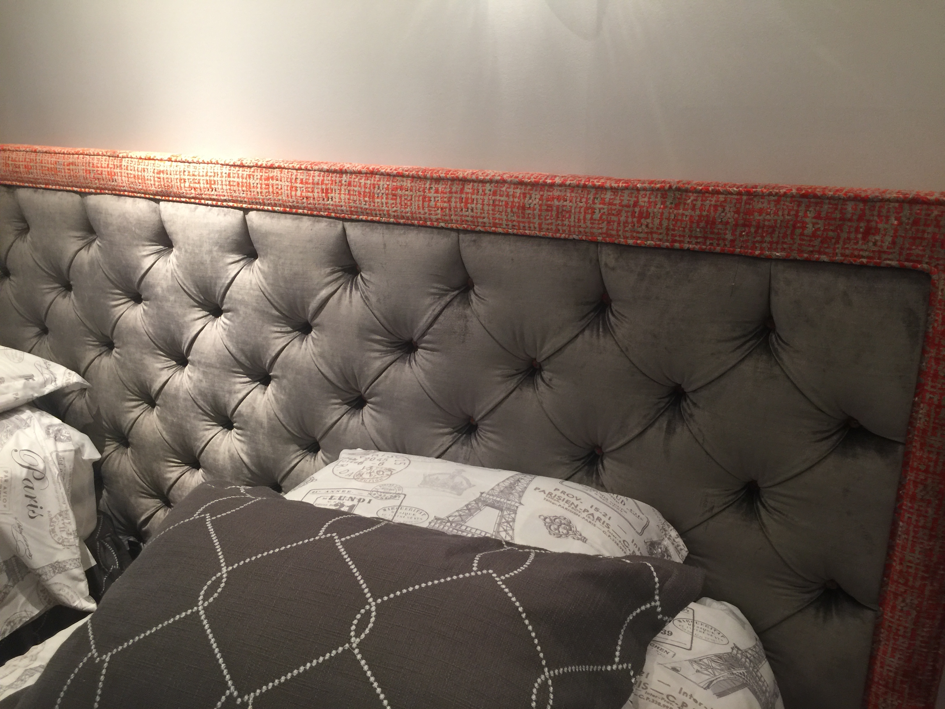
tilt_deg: -19.7
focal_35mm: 29
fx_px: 792
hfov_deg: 61.7
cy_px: 354
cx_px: 472
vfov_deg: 48.2
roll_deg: +1.5
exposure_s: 1/15
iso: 64
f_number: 2.2
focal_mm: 4.15
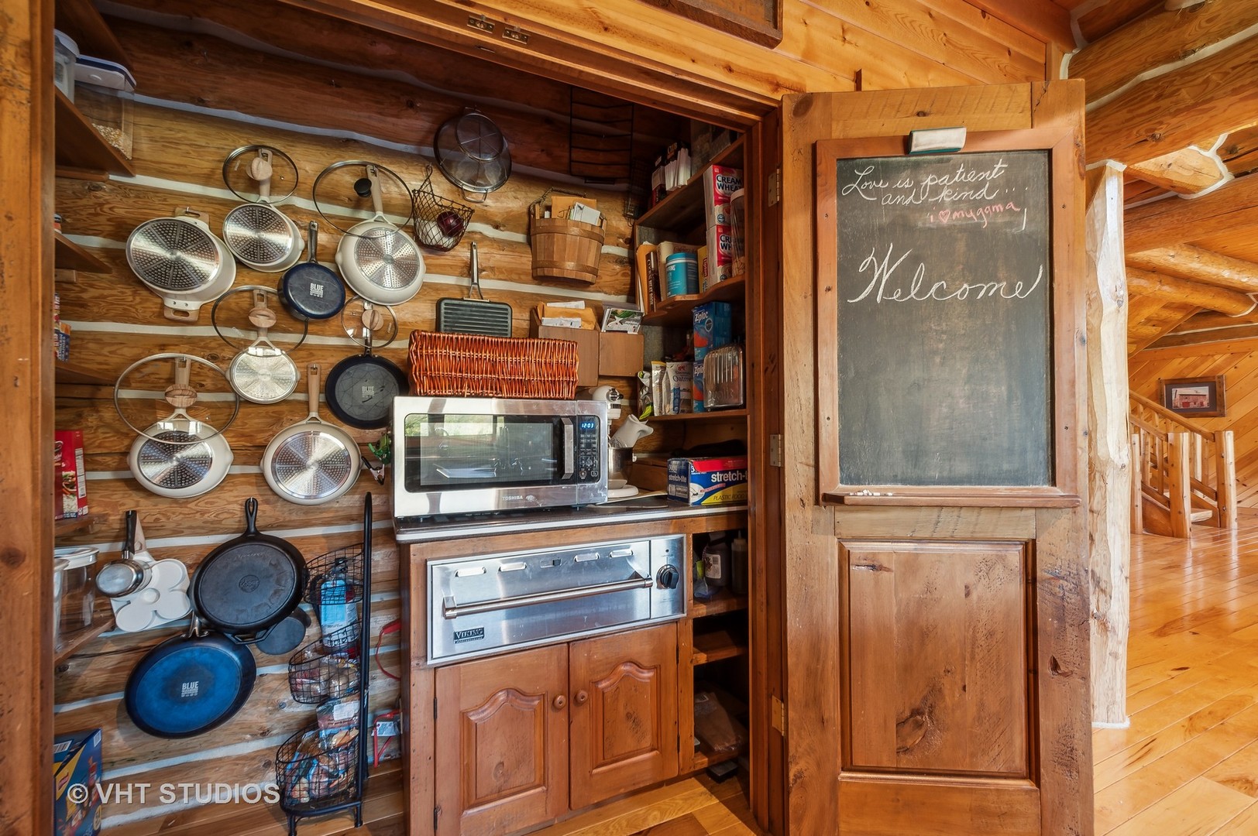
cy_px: 418
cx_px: 629
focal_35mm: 14
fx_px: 489
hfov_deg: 104.3
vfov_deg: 81.1
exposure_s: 2
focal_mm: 14
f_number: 8
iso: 200
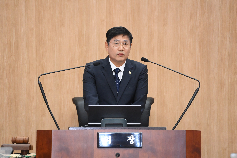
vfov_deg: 4.6
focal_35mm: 300
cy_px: 79
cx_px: 118
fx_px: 1975
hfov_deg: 6.9
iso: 8000
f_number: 6.3
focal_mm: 300
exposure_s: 1/250
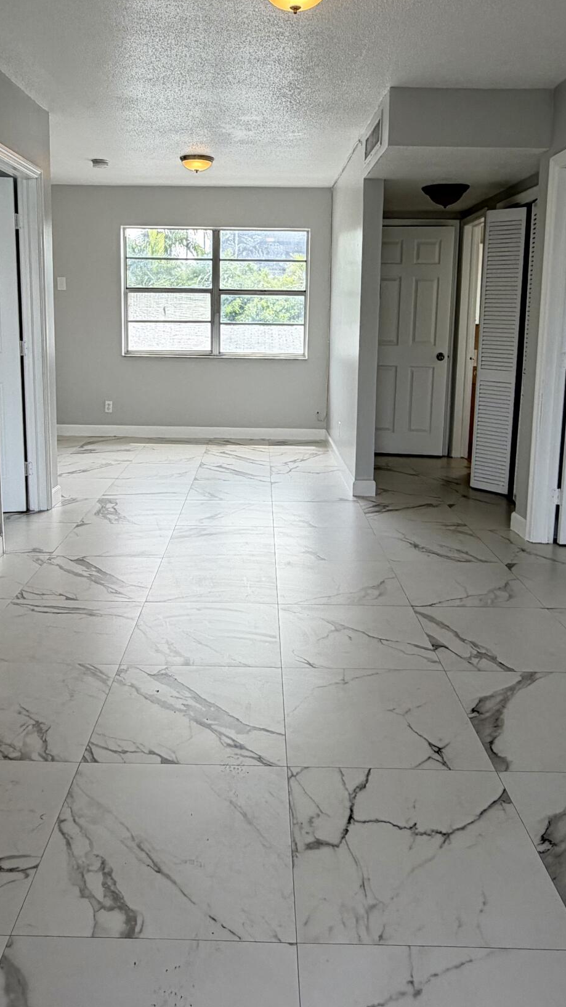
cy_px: 419
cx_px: 251
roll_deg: -0.6
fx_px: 747
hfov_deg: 41.4
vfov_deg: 67.5
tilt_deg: -8.0
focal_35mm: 28
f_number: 2.2
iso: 40
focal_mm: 2.22
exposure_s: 1/169
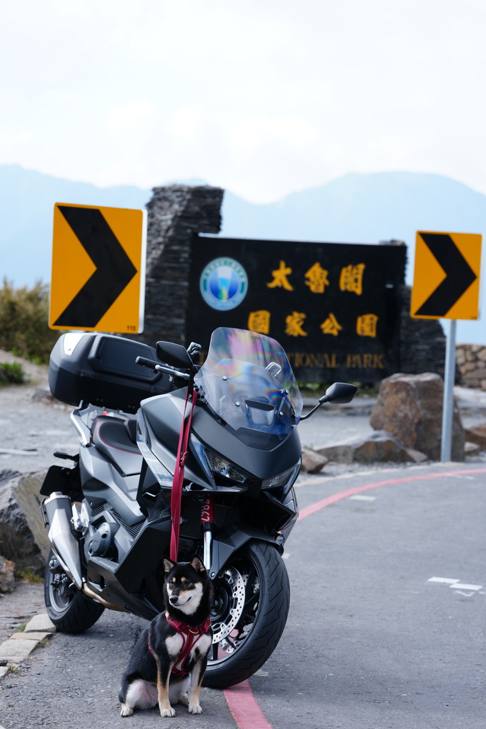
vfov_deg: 20.4
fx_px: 2025
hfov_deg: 13.7
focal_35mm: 100
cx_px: 243
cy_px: 364
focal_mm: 100
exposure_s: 1/250
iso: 250
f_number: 5
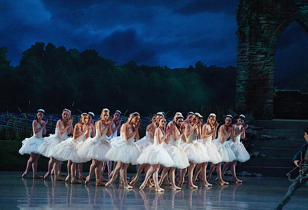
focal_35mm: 215
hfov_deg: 9.5
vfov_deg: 6.5
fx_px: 1853
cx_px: 147
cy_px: 104
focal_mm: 206
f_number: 5.6
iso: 8000
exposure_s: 1/250
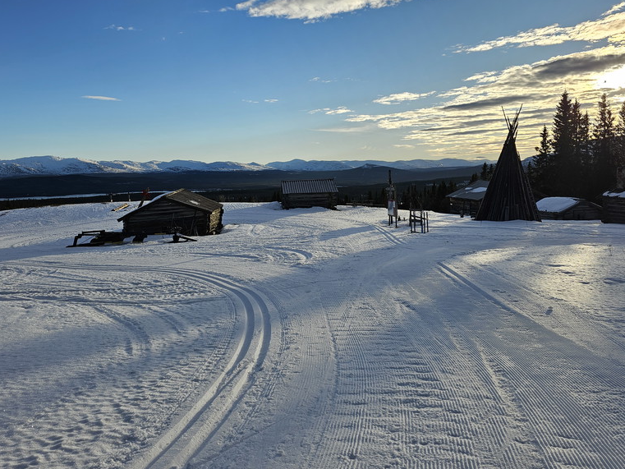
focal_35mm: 29
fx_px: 524
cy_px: 181
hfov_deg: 61.7
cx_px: 311
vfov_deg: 47.9
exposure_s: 1/1053
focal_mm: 6.3
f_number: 1.7
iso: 10
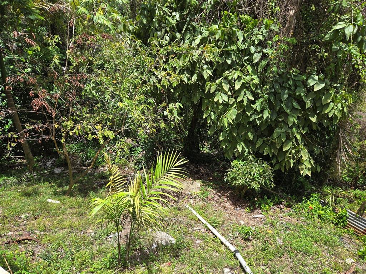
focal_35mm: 23
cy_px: 137
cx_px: 183
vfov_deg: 58.9
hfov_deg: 73.9
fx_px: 243
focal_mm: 5.4
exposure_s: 1/942
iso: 25
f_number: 1.8
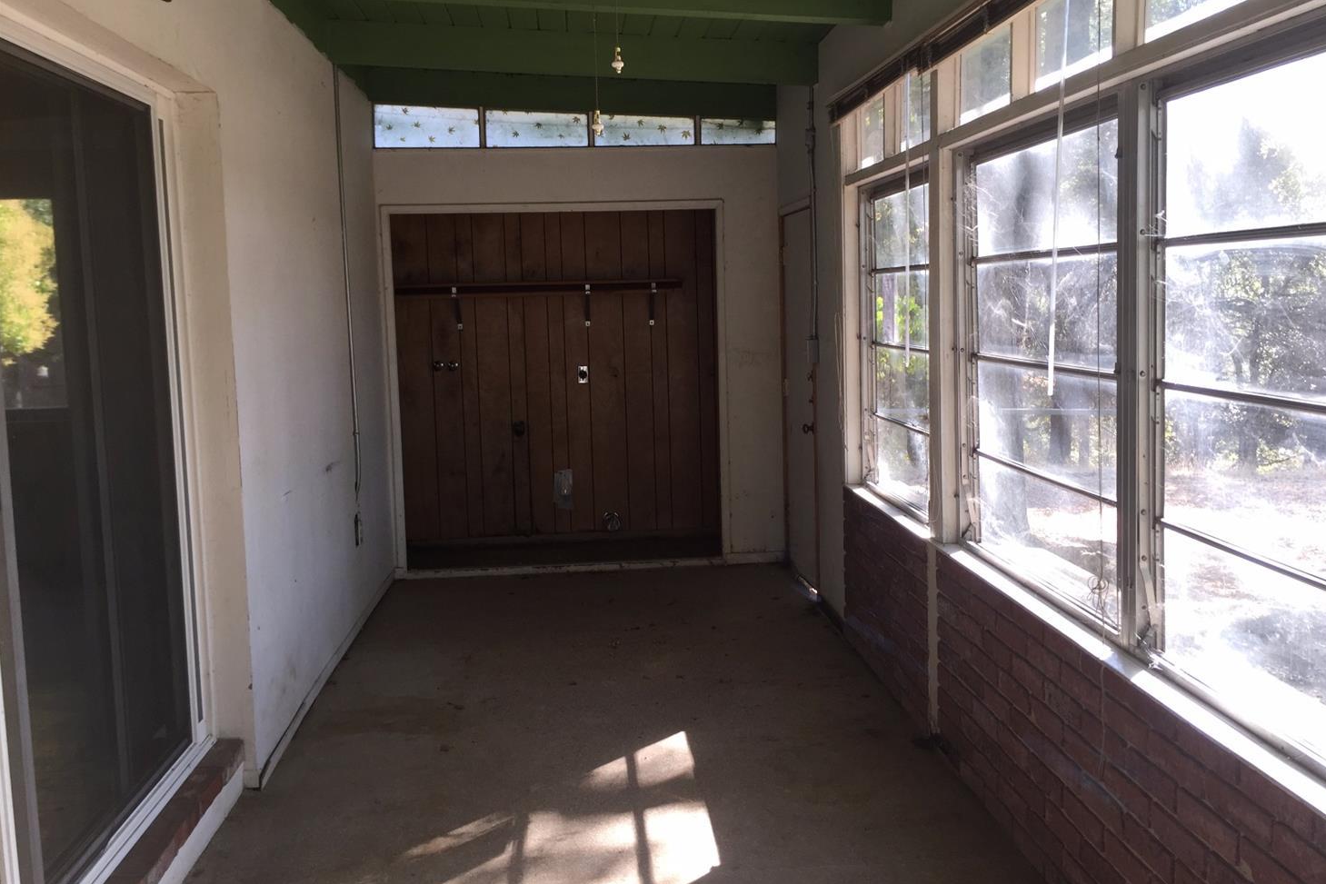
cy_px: 408
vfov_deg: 42.3
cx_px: 680
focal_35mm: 31
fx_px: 1142
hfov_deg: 60.3
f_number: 2.2
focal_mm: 4.15
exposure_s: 1/60
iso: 32
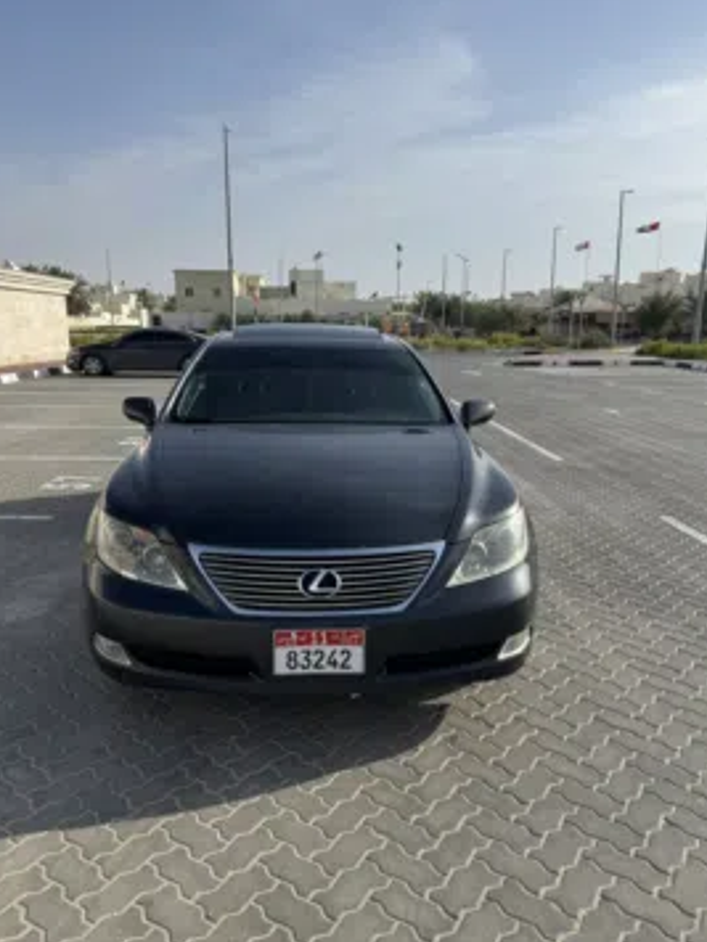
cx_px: 339
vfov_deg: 65.1
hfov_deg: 51.3
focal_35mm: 27
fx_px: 735
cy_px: 524
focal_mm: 6.76
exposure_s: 1/6410
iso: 80
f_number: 1.78
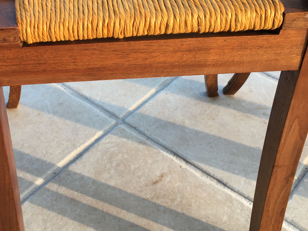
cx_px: 110
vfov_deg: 27.1
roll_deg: +0.1
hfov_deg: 35.9
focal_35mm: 53
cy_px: 52
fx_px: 472
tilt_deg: -36.9
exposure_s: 1/134
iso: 25
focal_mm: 4.15
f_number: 2.2
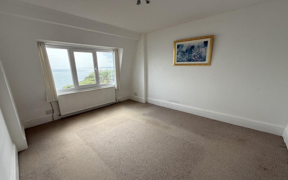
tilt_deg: -13.8
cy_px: 96
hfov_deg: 101.5
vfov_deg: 74.7
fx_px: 118
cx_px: 143
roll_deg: +0.1
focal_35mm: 15
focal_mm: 2.22
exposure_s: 1/451
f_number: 2.2
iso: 64
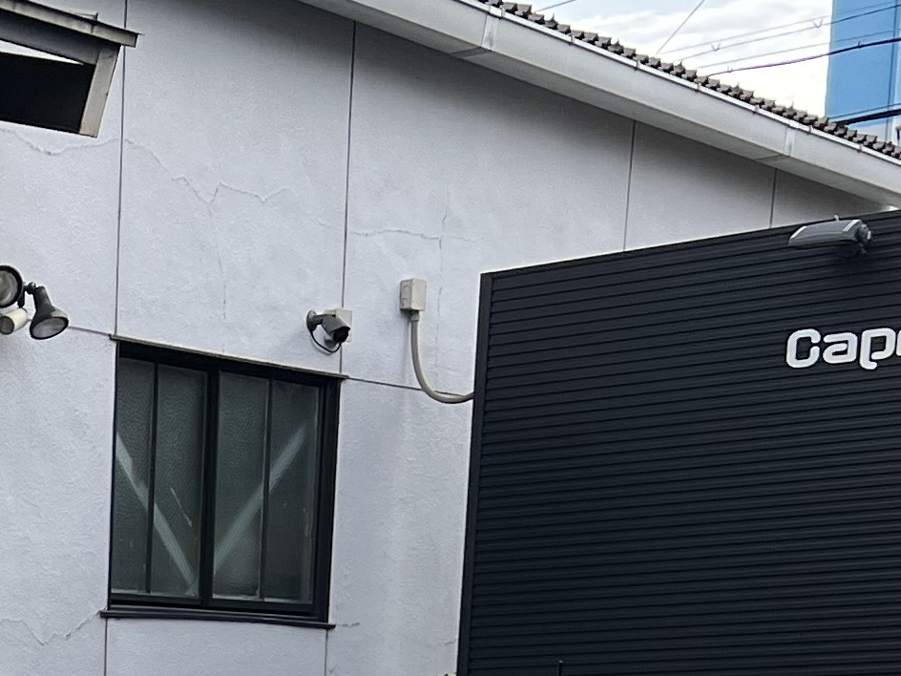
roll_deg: +1.6
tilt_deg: -11.4
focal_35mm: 111
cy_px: 1434
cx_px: -511
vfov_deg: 11.7
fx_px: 2889
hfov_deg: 16.0
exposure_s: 1/1295
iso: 50
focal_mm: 5.7
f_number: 1.5
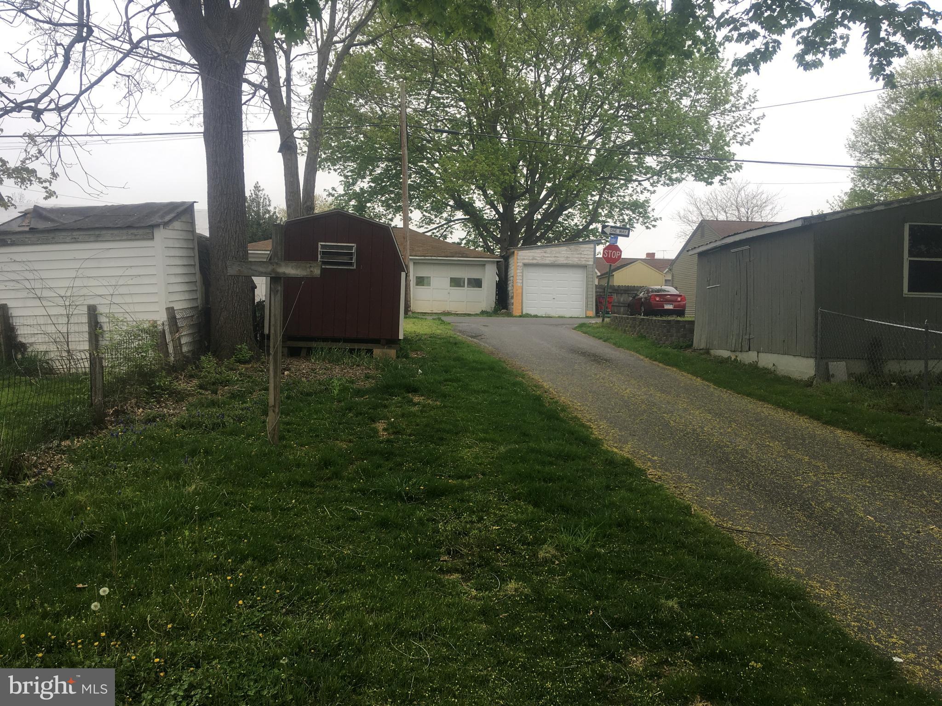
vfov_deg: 48.2
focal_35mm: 29
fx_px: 789
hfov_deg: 61.7
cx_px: 471
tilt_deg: -2.5
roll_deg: -1.7
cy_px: 353
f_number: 2.2
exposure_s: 1/155
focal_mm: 4.15
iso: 25
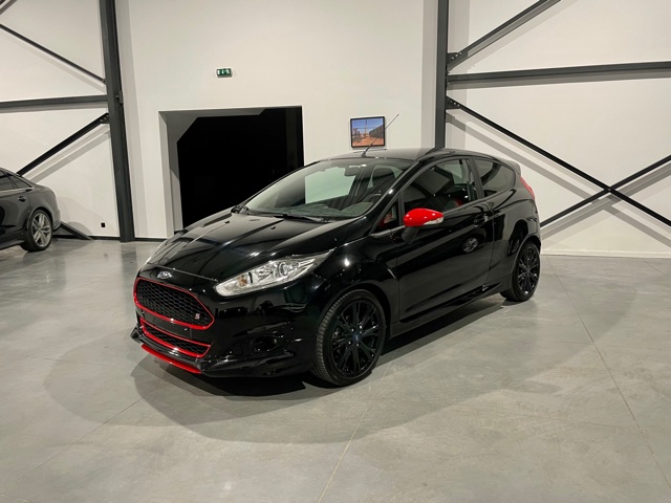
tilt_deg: -10.5
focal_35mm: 26
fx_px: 504
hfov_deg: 67.3
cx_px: 336
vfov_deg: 53.1
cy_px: 252
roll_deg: +1.4
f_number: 1.6
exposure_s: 1/50
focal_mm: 4.2
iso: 100
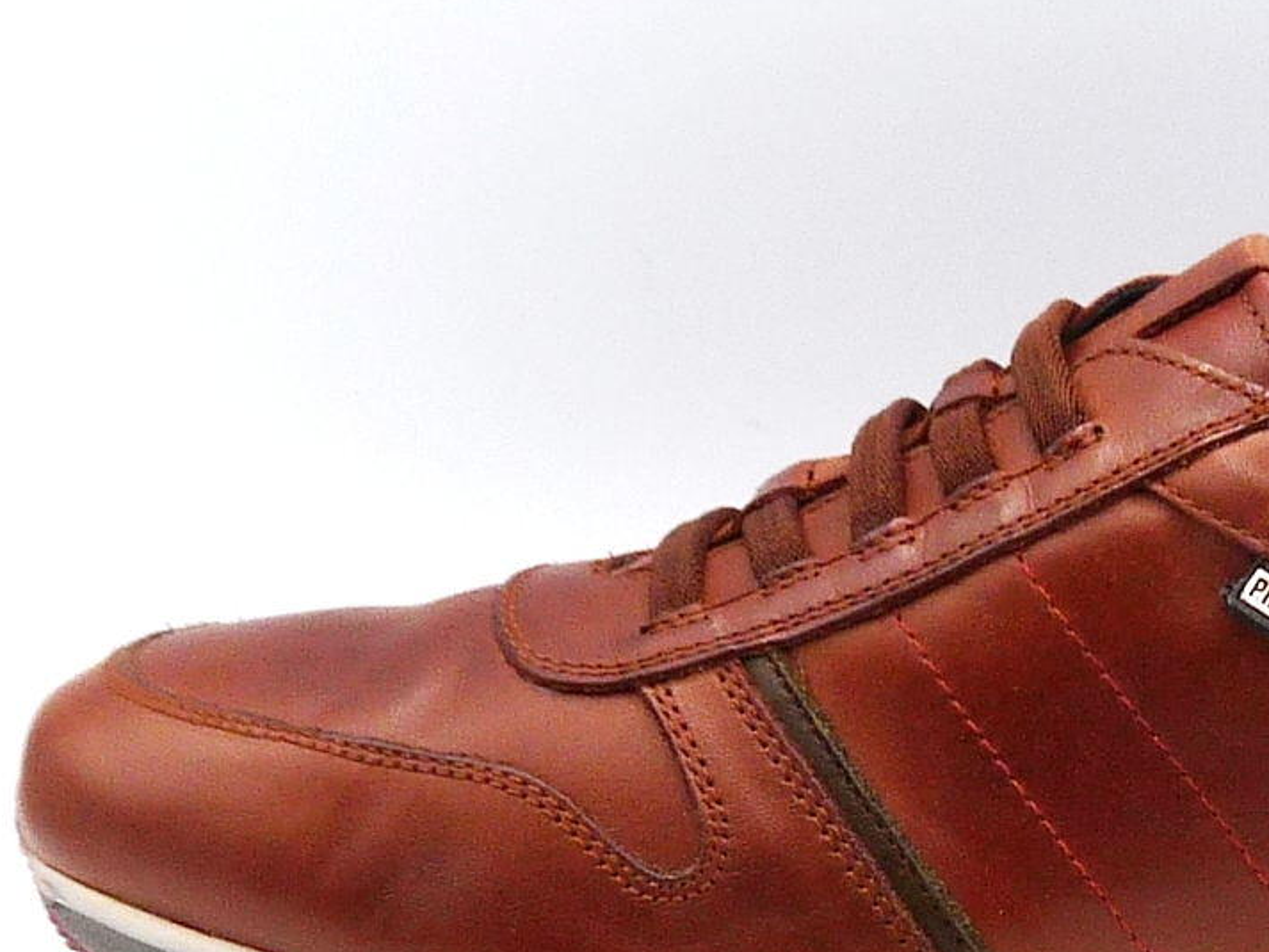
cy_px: 801
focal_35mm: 110
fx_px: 4033
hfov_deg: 17.6
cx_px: 1127
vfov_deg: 13.4
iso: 100
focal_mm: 4.8
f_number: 4
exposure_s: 1/200
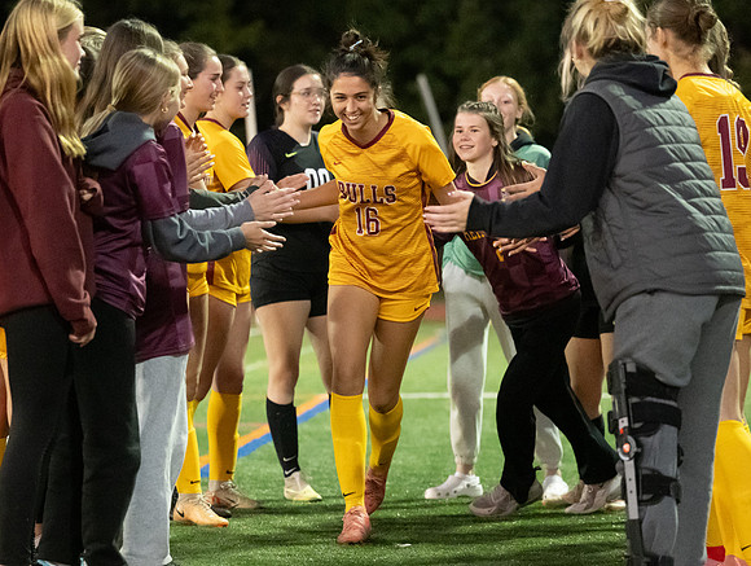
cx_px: 333
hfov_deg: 12.5
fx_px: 3426
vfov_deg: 9.4
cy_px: 314
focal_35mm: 158
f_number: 2.8
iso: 16000
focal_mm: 96
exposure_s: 1/640
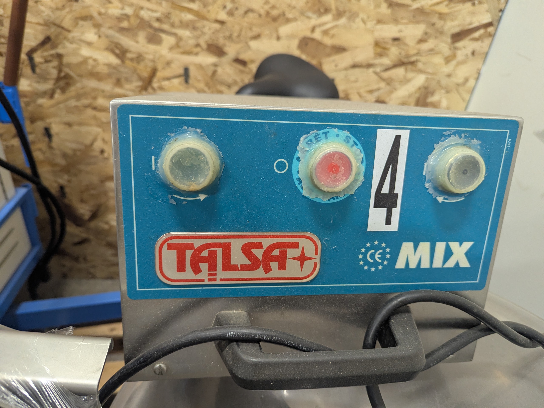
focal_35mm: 24
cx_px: 272
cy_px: 204
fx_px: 377
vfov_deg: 56.8
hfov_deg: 71.6
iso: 423
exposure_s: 1/120
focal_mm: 6.81
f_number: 1.85
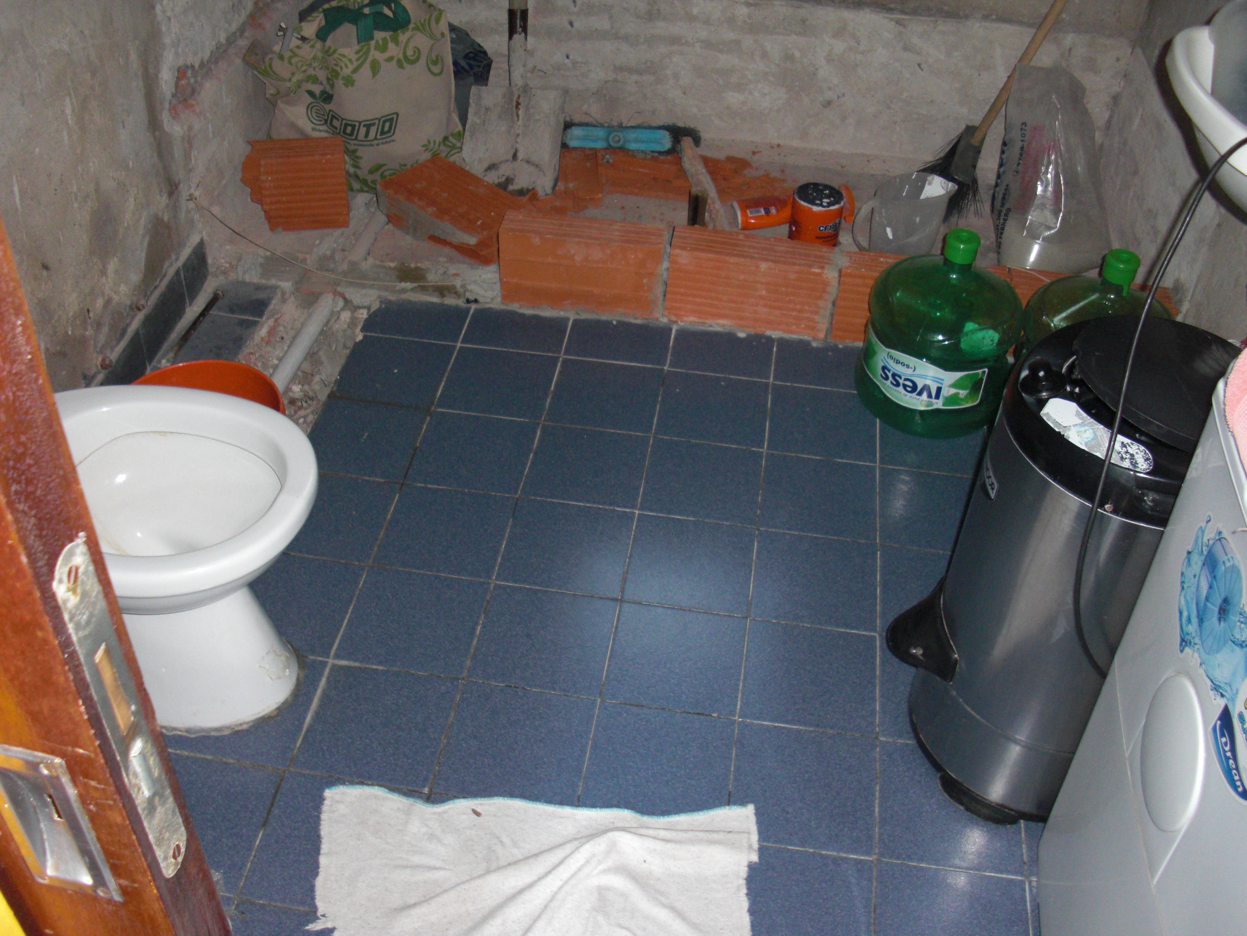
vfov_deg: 39.7
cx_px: 624
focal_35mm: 36
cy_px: 468
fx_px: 1297
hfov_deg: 51.4
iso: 200
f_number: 2.8
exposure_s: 1/60
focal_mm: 6.3
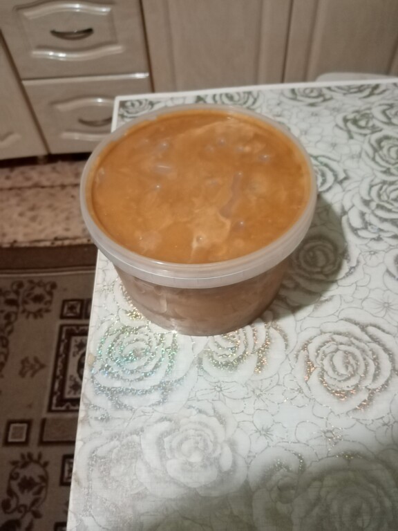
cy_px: 266
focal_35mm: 26
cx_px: 199
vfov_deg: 67.3
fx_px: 399
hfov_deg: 53.1
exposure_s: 1/25
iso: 861
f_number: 1.8
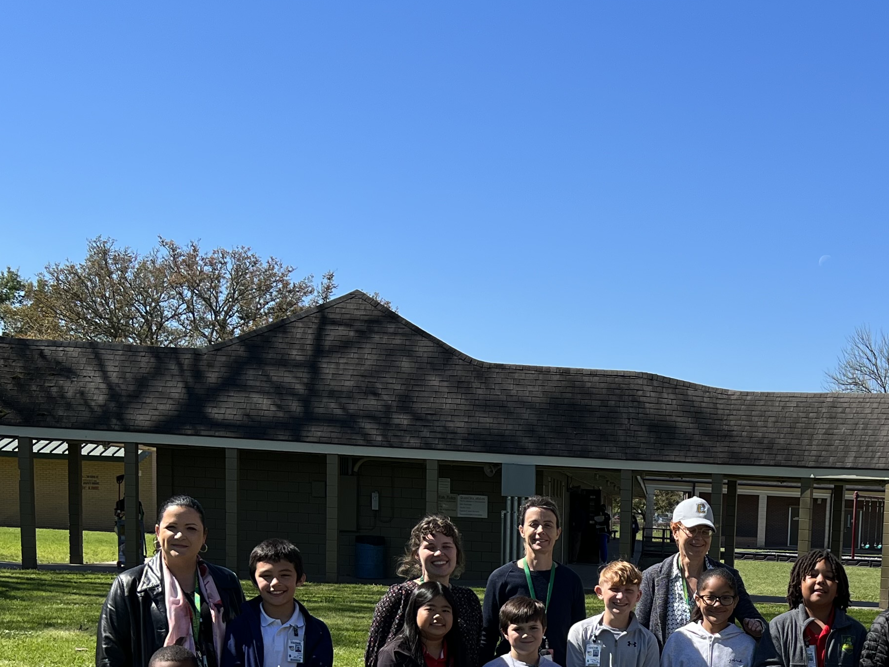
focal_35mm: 58
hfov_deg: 31.8
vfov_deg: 23.9
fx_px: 1490
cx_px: 776
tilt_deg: -7.6
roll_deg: -2.6
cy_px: 705
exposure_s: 1/3165
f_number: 1.5
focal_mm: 5.7
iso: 50
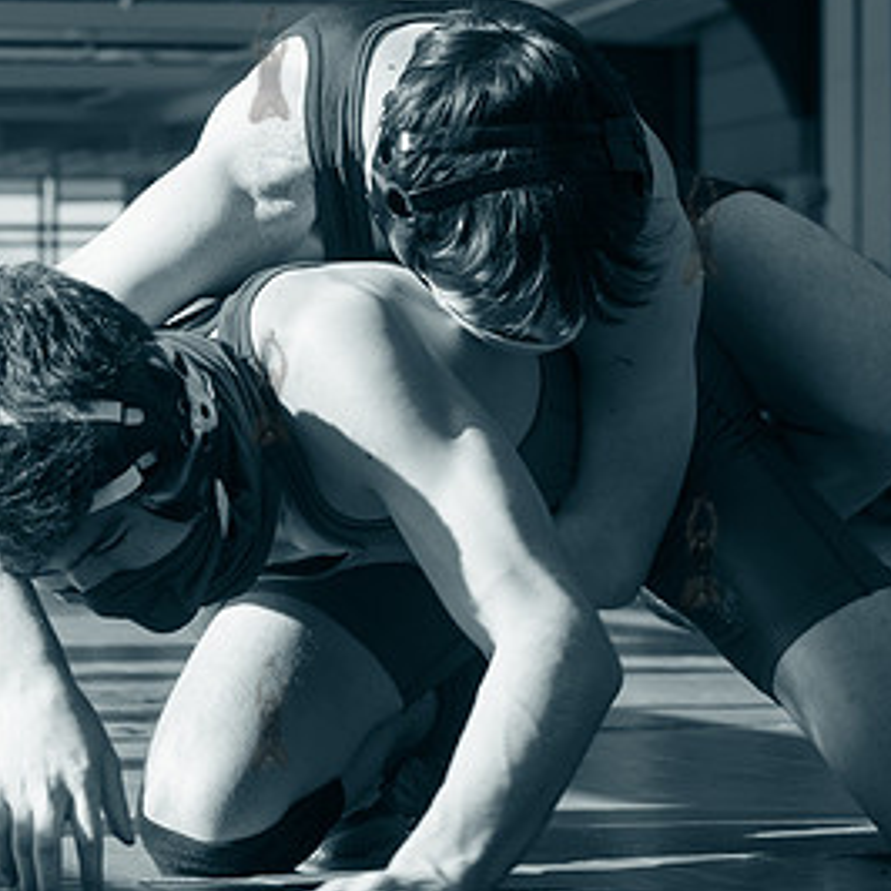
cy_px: 388
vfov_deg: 11.1
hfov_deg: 11.1
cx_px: 300
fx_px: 4572
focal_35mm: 157
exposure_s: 1/400
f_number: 9
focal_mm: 80
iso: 400
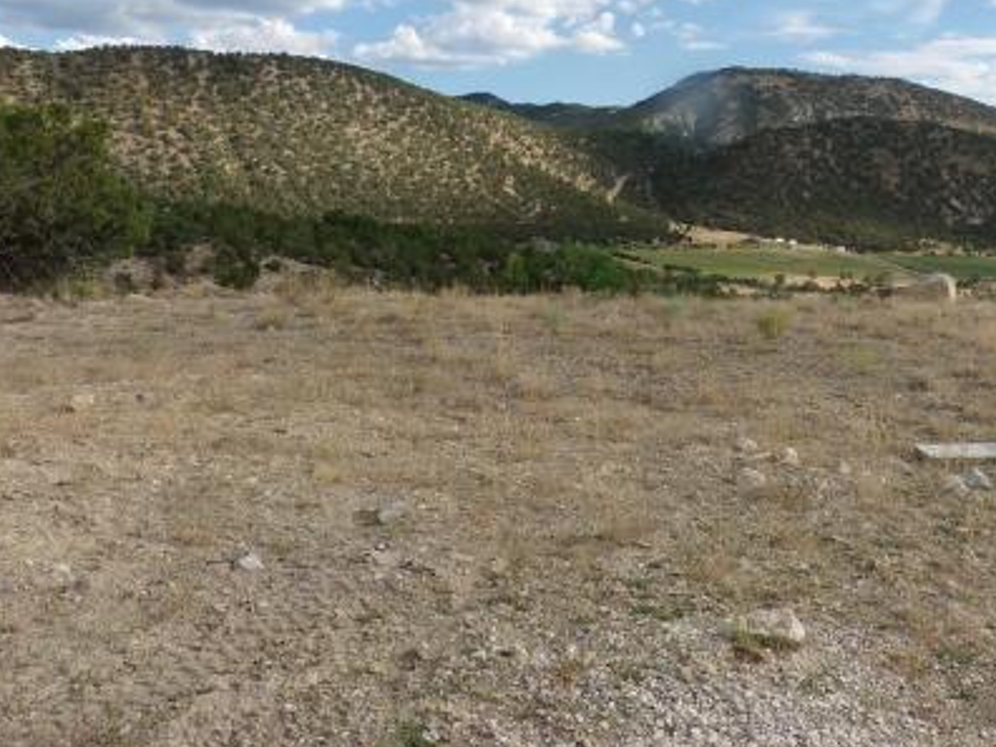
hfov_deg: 44.2
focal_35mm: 42
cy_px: 176
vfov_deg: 33.6
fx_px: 1208
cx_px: 656
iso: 100
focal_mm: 4.7
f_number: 7.52
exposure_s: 1/220
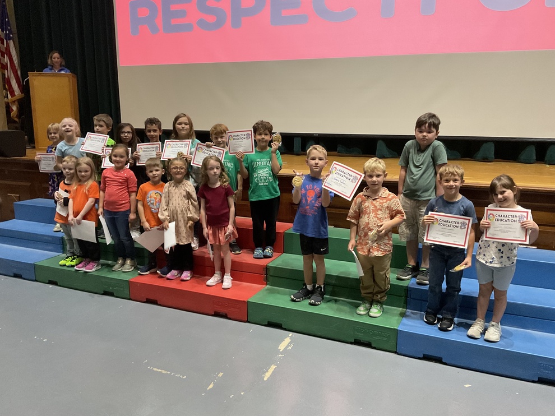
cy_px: 215
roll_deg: +0.9
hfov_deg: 60.0
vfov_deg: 46.8
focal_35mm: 30
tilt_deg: -12.3
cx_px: 278
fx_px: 481
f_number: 1.8
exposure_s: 1/30
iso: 400
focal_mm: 3
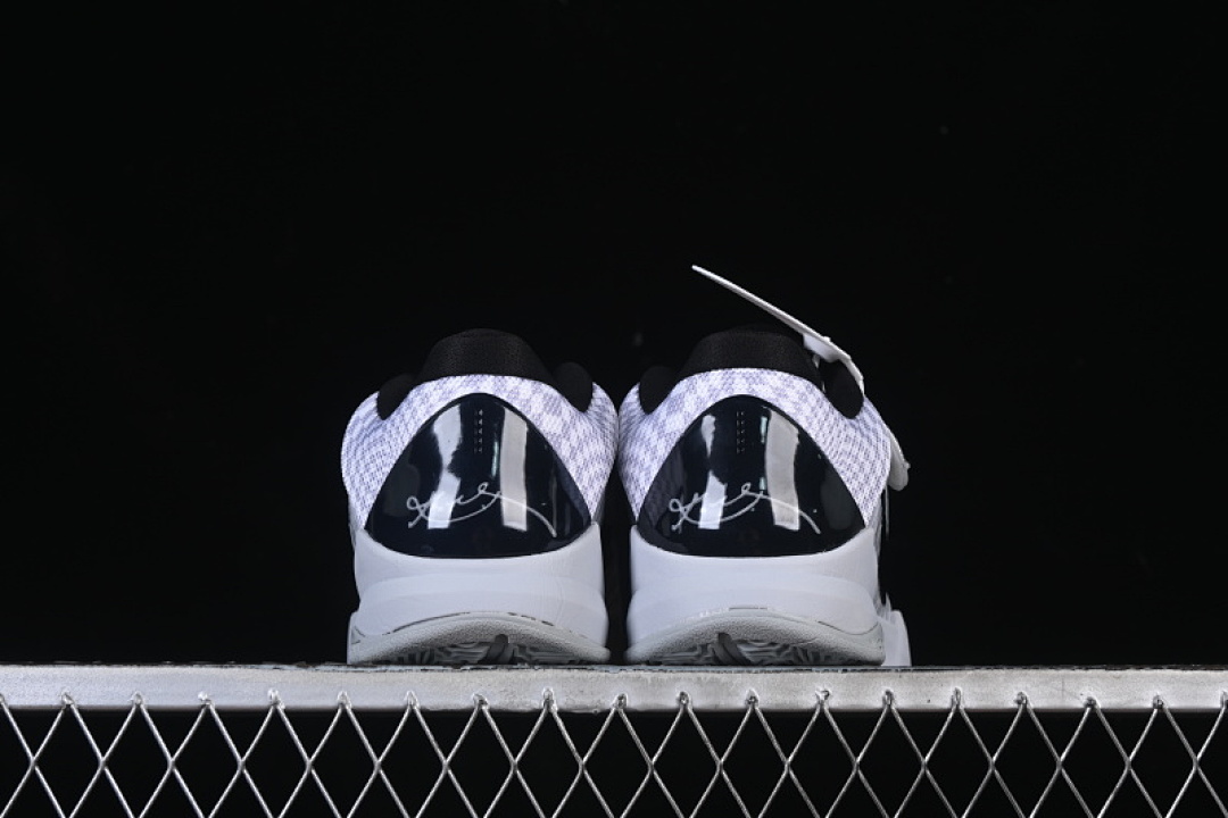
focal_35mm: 75
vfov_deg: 18.2
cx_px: 614
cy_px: 409
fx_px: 2558
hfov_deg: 27.0
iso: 160
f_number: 8
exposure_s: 1/80
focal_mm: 50
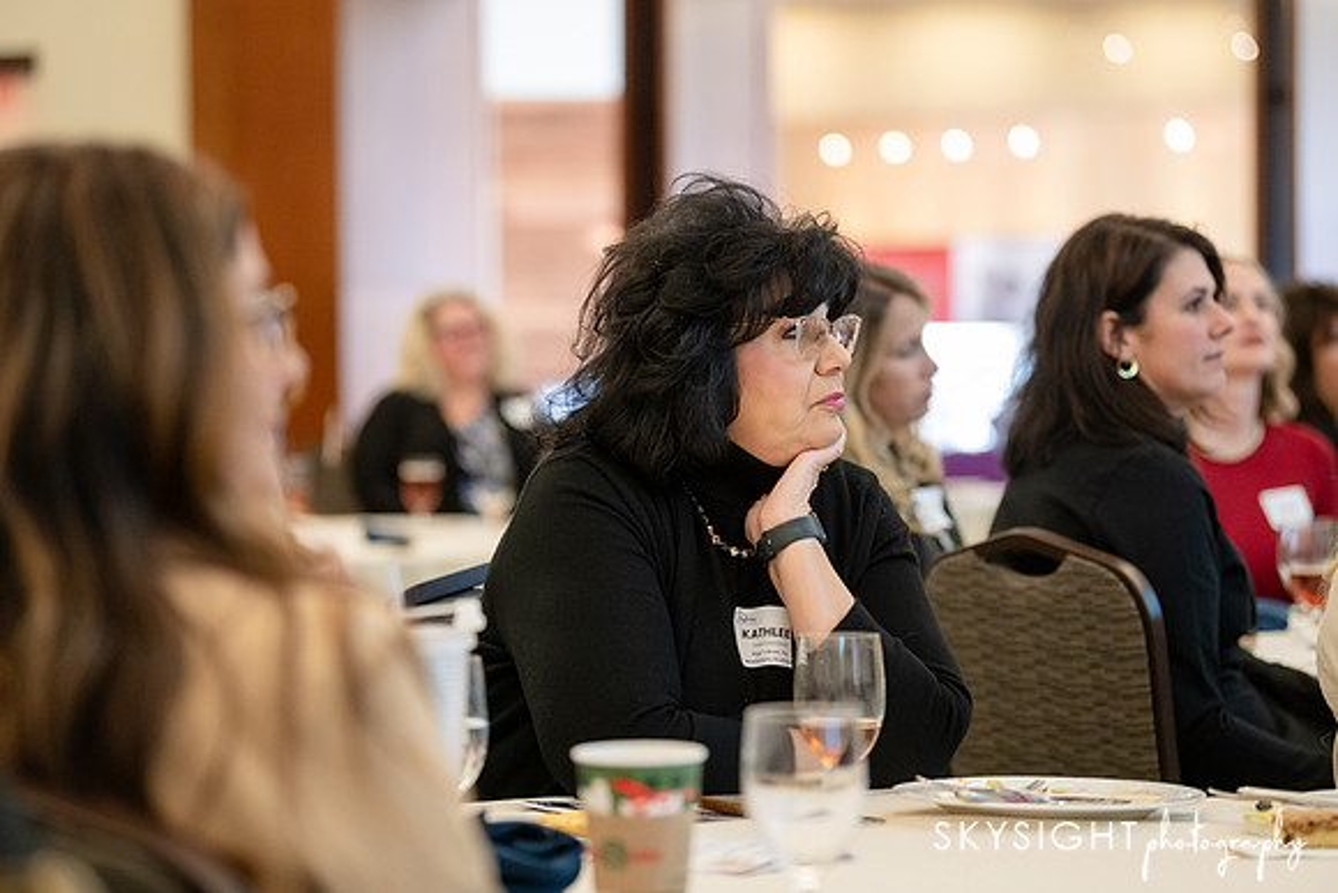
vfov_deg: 12.7
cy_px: 446
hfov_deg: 18.9
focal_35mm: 108
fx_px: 4014
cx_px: 669
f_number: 2.8
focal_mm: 105
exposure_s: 1/400
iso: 3200
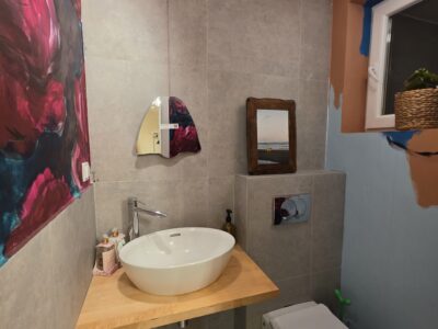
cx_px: 219
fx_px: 164
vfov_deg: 89.9
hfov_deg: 106.2
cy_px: 164
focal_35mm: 13
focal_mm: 2.2
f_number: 1.9
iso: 500
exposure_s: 1/50
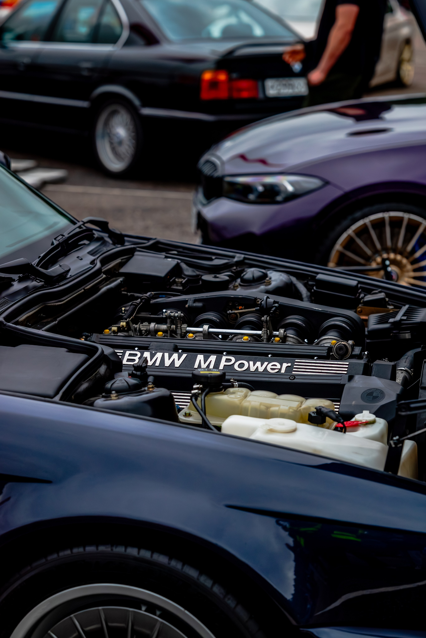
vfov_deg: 23.9
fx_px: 1507
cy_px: 319
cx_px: 213
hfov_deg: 16.1
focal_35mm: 85
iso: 800
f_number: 4
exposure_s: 1/200
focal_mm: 85
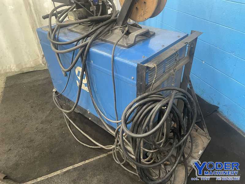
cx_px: 122
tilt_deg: -35.2
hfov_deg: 67.3
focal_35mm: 26
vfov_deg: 53.1
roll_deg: +2.3
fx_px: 184
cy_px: 92
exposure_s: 1/60
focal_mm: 4.2
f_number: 1.6
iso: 320
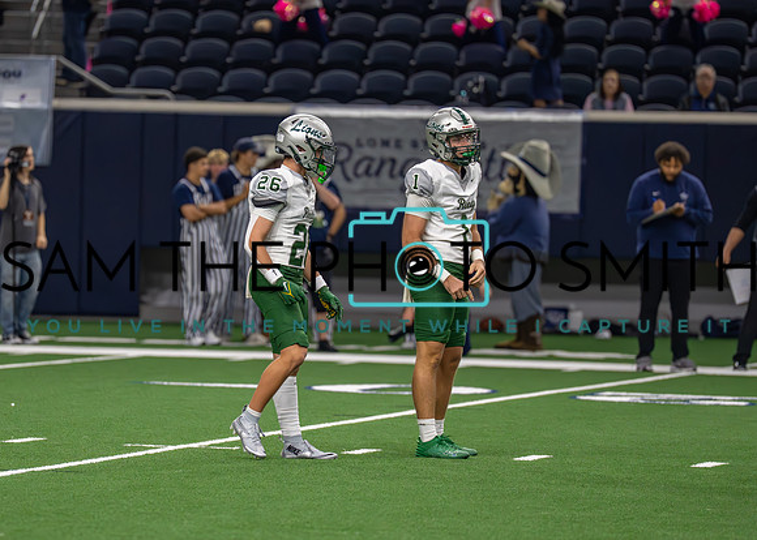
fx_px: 6528
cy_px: 251
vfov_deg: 4.7
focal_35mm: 304
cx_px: 294
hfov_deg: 6.6
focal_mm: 200
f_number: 2.8
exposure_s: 1/1600
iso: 4000
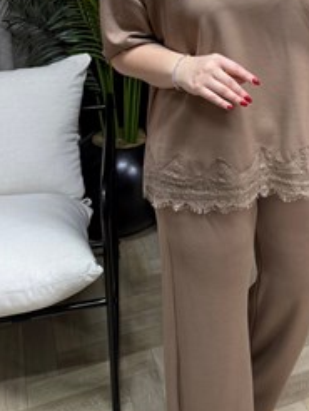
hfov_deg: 26.9
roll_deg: -1.8
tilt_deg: -22.3
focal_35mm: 52
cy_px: 46
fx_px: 618
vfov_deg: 34.8
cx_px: 292
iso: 200
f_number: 1.78
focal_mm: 6.76
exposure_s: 1/50
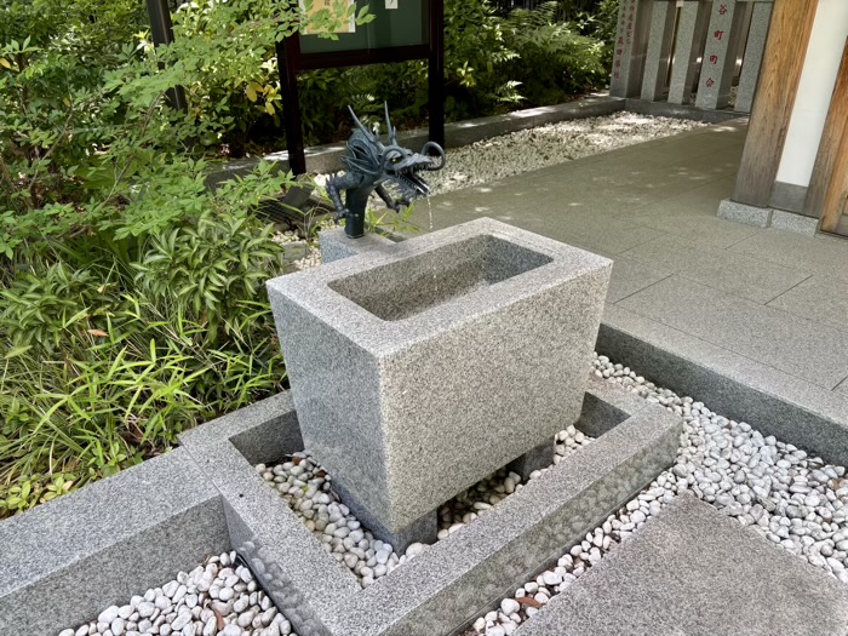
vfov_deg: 53.1
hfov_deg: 67.3
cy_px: 318
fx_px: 637
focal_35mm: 26
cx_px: 424
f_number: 1.6
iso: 40
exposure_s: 1/121
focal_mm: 5.96
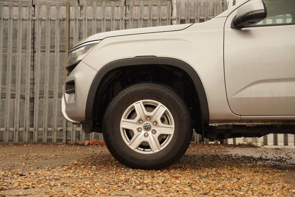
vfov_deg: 25.1
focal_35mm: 54
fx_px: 441
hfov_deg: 37.0
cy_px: 98
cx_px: 148
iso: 100
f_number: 4
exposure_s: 1/160
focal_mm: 53.9
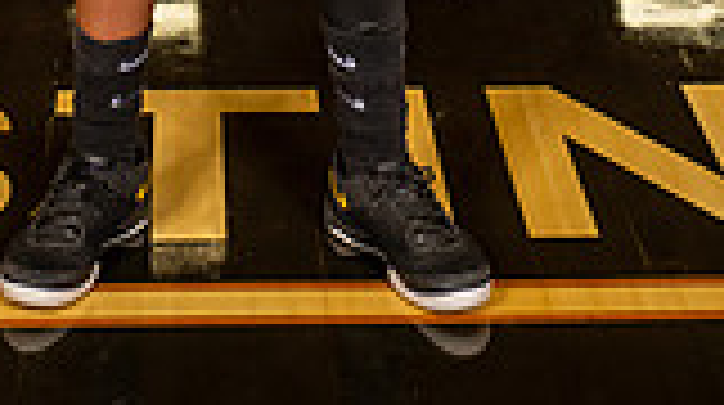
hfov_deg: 15.9
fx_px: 2588
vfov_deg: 8.2
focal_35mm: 135
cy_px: -558
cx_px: 247
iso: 640
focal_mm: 46
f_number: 7.1
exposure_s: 1/400
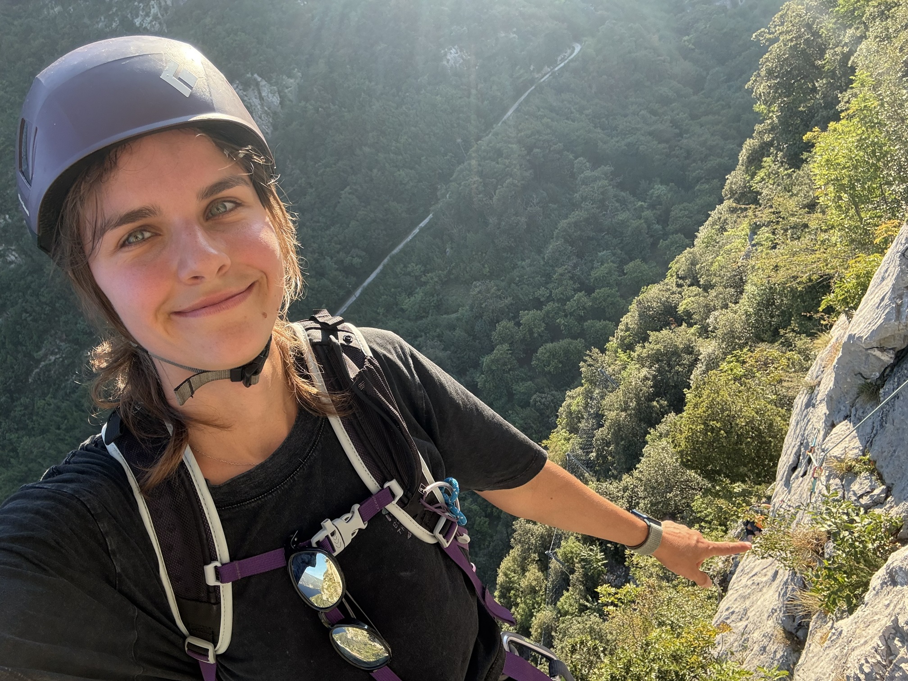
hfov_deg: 73.9
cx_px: 454
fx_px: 603
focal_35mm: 23
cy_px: 340
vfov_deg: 58.9
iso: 32
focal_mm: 2.69
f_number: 1.9
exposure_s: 1/235
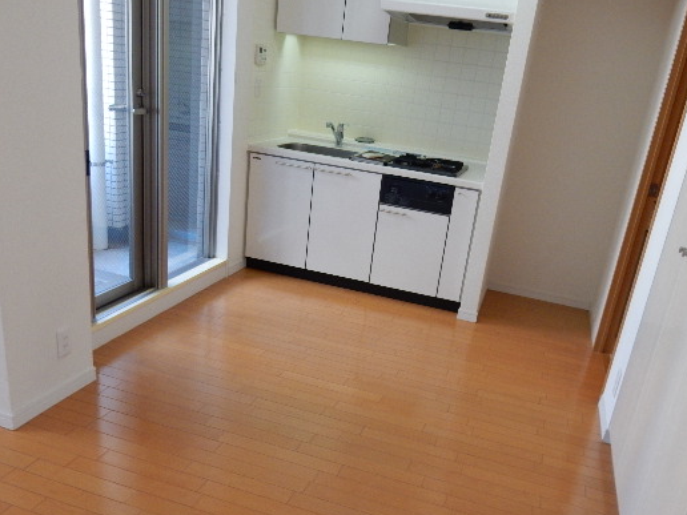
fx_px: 615
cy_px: 306
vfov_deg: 45.2
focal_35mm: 31
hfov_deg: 58.3
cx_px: 361
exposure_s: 1/30
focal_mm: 4.5
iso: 250
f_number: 3.7
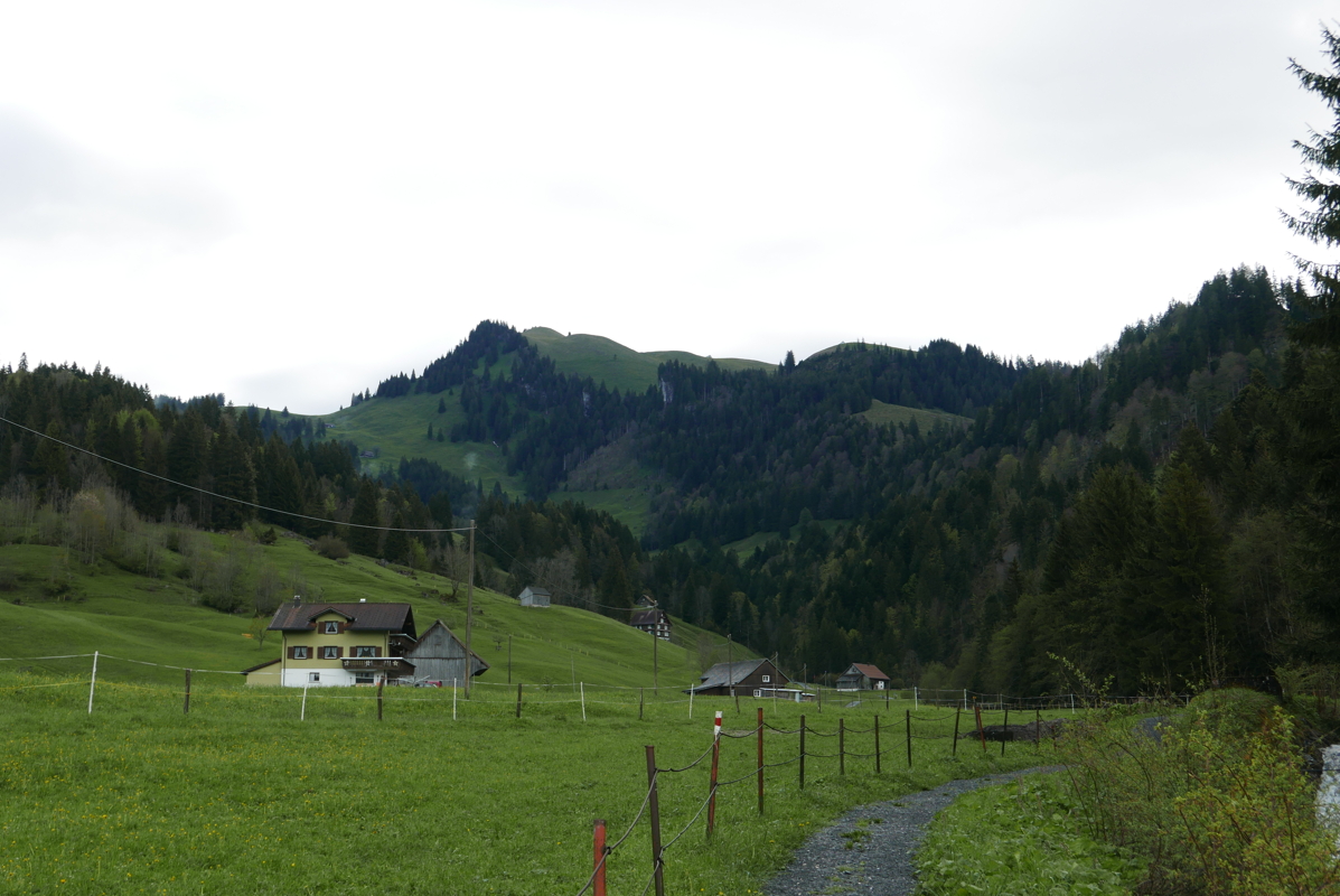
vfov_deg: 30.6
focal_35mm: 44
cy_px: 448
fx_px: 1639
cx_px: 670
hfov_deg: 44.5
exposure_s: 1/250
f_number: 5.6
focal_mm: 19.9
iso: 200
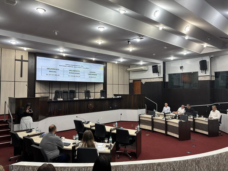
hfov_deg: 67.3
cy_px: 86
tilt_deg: +1.0
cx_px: 114
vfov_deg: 53.1
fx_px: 171
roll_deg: -0.5
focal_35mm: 26
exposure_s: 1/60
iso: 80
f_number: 1.6
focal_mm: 5.96
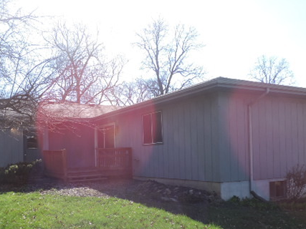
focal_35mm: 36
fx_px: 318
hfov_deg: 50.8
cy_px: 155
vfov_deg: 39.1
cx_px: 112
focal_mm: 4.3
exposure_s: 1/640
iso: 100
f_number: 3
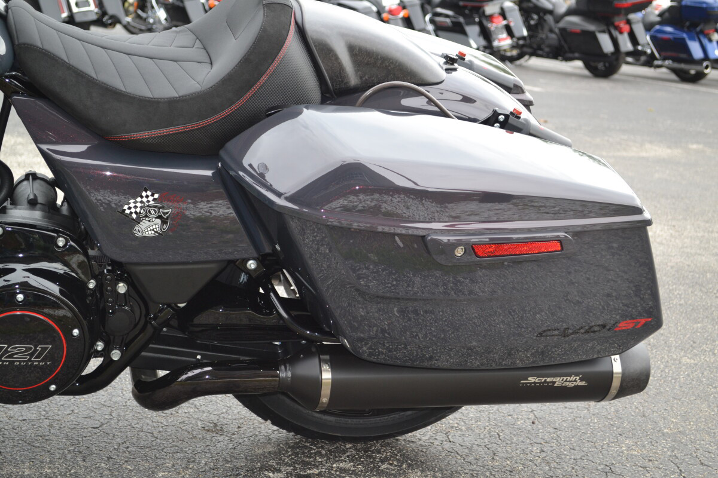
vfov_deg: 21.6
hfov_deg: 31.9
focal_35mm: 63
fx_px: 1256
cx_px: 359
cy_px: 239
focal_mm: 42
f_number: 5.3
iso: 360
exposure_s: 1/125
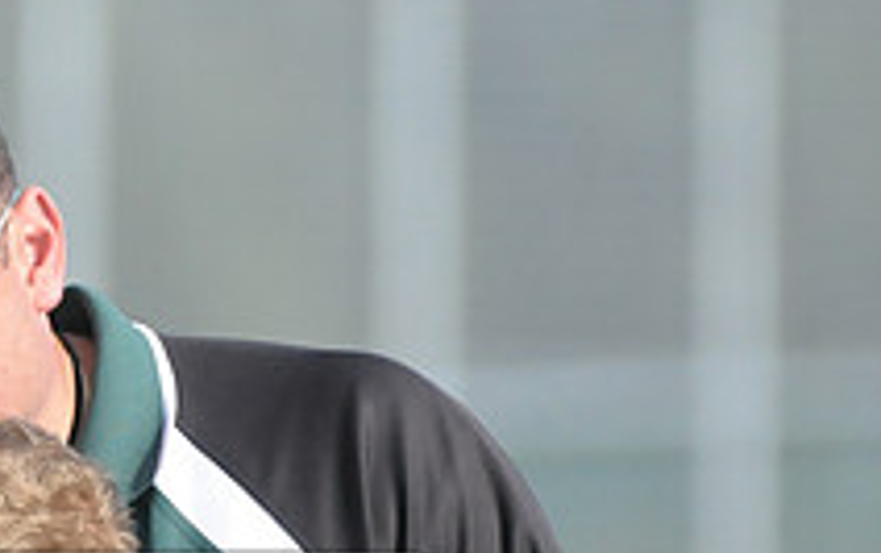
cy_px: 709
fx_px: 33121
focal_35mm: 1378
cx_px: -17
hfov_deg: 1.5
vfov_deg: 1.0
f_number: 4
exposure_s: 1/8000
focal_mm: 330
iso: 1600
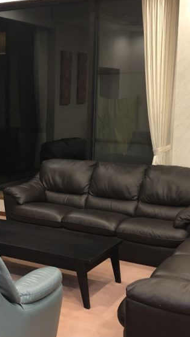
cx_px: -4
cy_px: 176
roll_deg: +1.1
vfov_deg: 37.2
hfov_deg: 20.7
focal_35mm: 56
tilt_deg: -7.5
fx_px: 501
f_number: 1.8
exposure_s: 1/9
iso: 100
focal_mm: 3.99
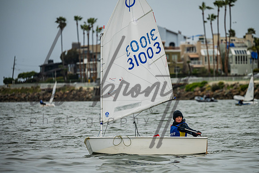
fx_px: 2166
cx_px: 140
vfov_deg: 4.6
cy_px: 93
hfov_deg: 6.8
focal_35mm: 301
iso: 320
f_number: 5.3
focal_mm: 270
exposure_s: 1/5000
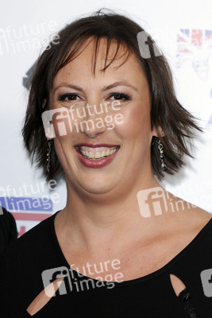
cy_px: 159
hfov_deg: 9.9
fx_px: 1218
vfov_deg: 14.9
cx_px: 106
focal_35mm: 138
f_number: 4.5
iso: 320
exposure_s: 1/200
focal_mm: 92
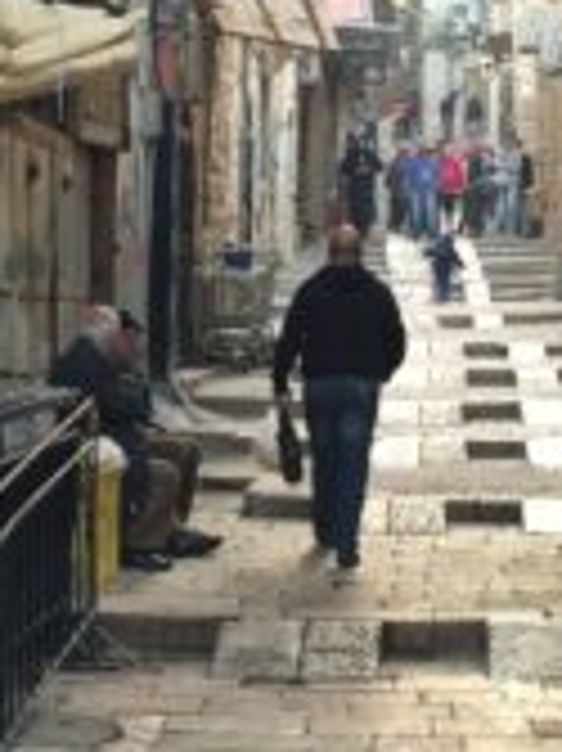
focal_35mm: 96
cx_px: 310
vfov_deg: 20.4
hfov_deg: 15.4
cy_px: 277
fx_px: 2081
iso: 40
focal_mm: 4.12
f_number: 2.2
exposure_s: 1/30
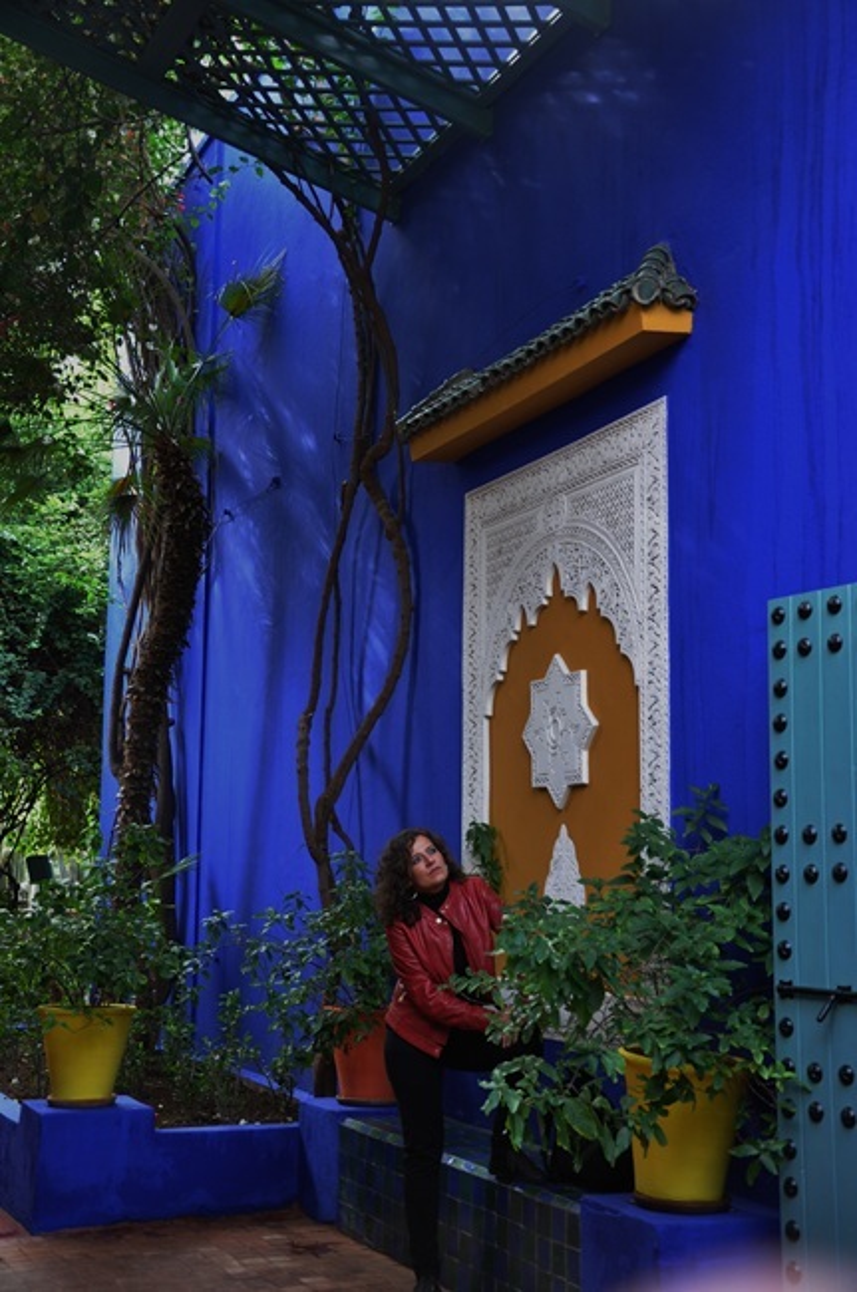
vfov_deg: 38.9
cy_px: 646
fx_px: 1828
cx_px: 428
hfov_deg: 26.4
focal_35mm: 51
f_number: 5.6
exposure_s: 1/30
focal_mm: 34
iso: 320
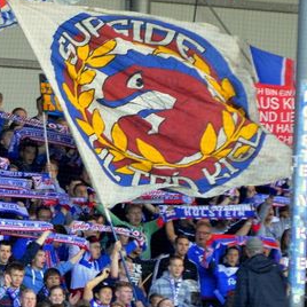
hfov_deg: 3.5
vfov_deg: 3.5
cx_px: 221
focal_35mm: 501
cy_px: 128
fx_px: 5026
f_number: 3.2
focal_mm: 185
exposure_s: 1/800
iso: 800
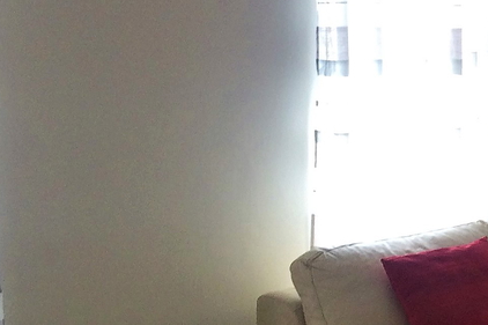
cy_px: 147
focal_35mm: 103
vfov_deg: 13.3
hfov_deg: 17.8
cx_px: 725
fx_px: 1396
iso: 50
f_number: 2.2
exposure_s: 1/100
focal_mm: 4.15
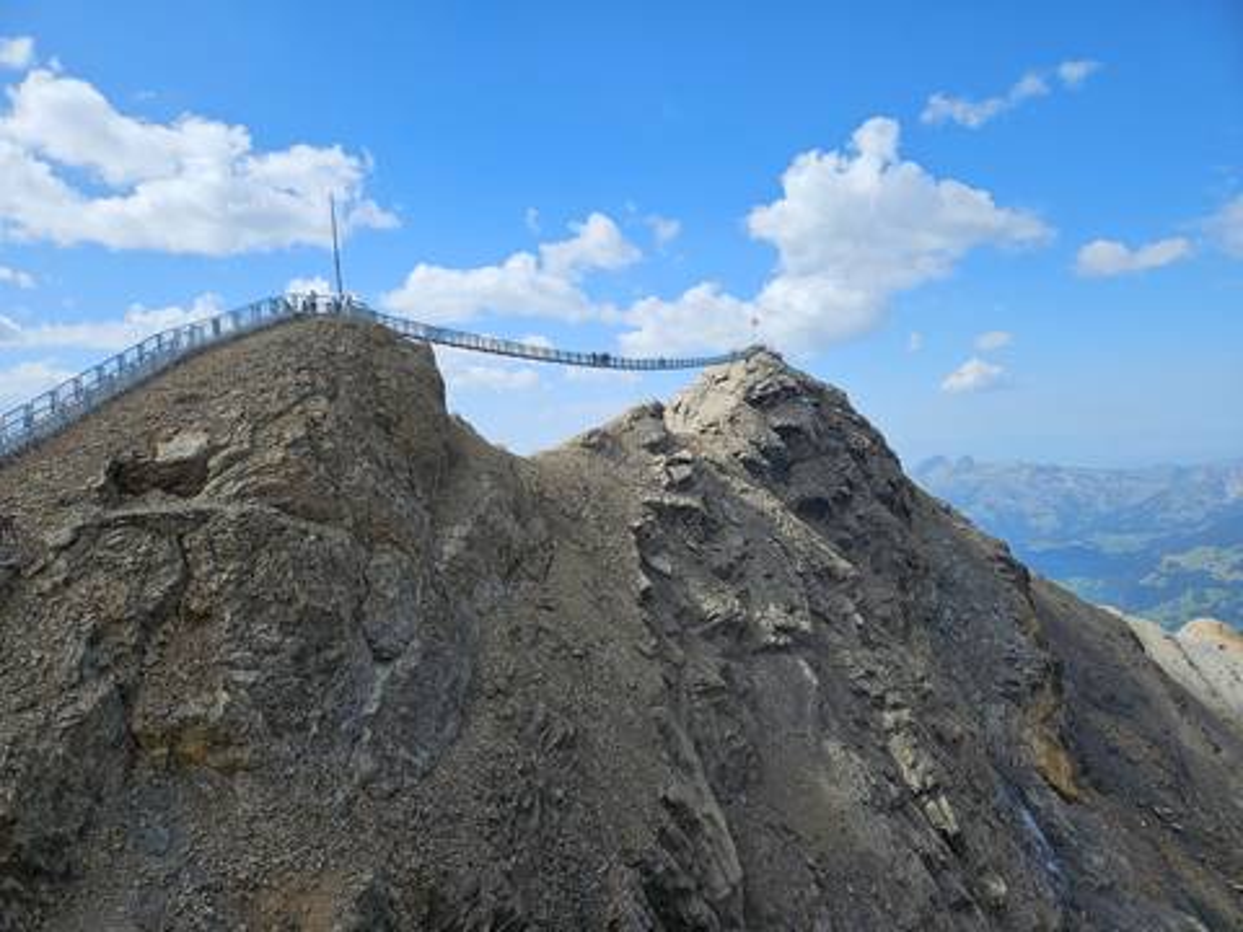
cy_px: 466
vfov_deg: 58.9
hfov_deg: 73.9
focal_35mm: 23
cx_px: 622
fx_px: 826
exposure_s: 1/1910
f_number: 1.8
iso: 25
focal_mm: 5.4
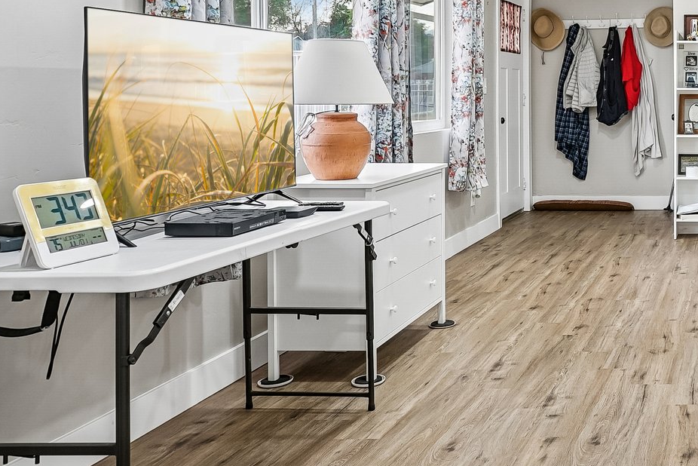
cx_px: 749
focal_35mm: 42
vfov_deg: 31.2
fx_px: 815
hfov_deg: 39.0
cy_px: 102
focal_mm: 19
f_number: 8
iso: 400
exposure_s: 1/20
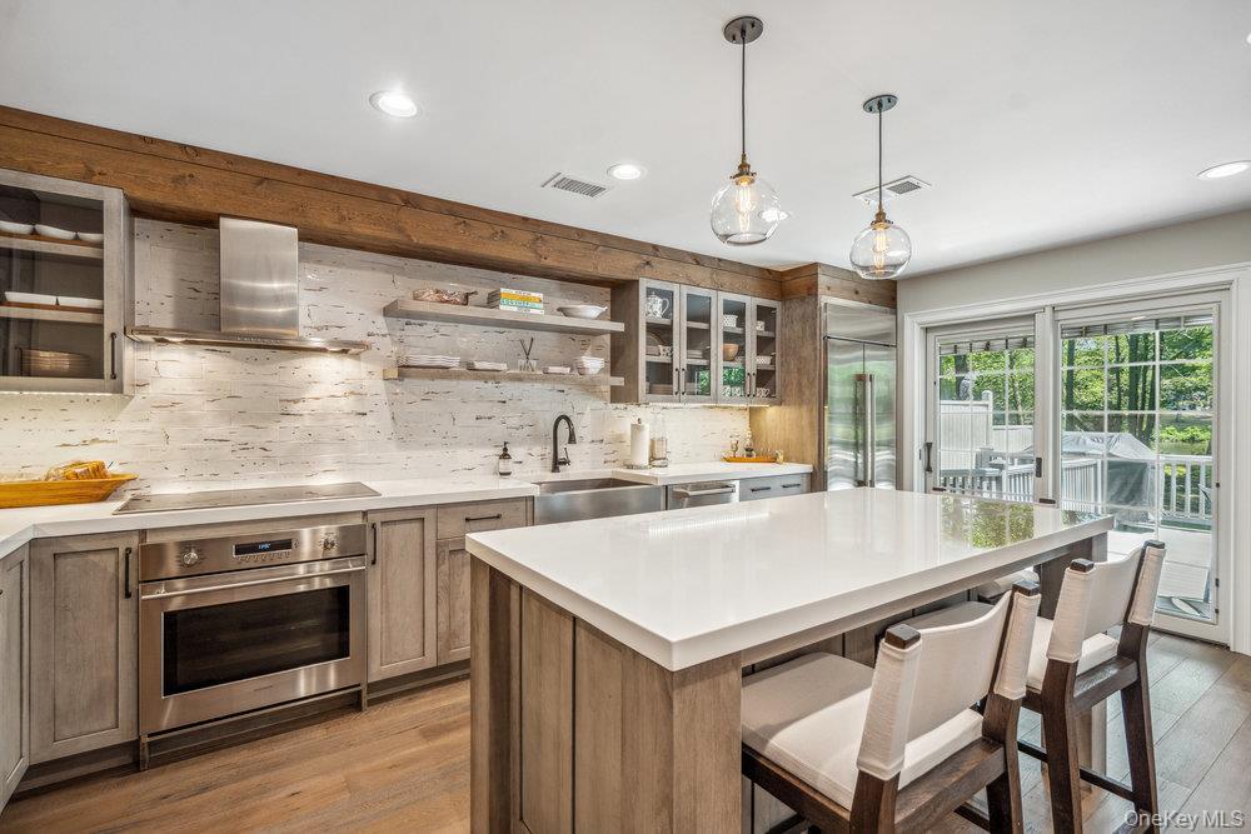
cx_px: 626
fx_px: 556
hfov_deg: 96.7
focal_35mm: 16
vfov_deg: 73.8
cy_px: 417
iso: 640
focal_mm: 16
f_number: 5
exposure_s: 1/80
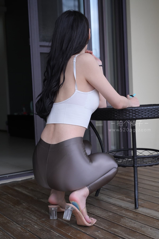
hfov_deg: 27.0
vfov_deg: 39.6
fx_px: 331
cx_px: 80
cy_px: 120
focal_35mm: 50
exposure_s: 1/400
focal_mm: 50
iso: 640
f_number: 4.5
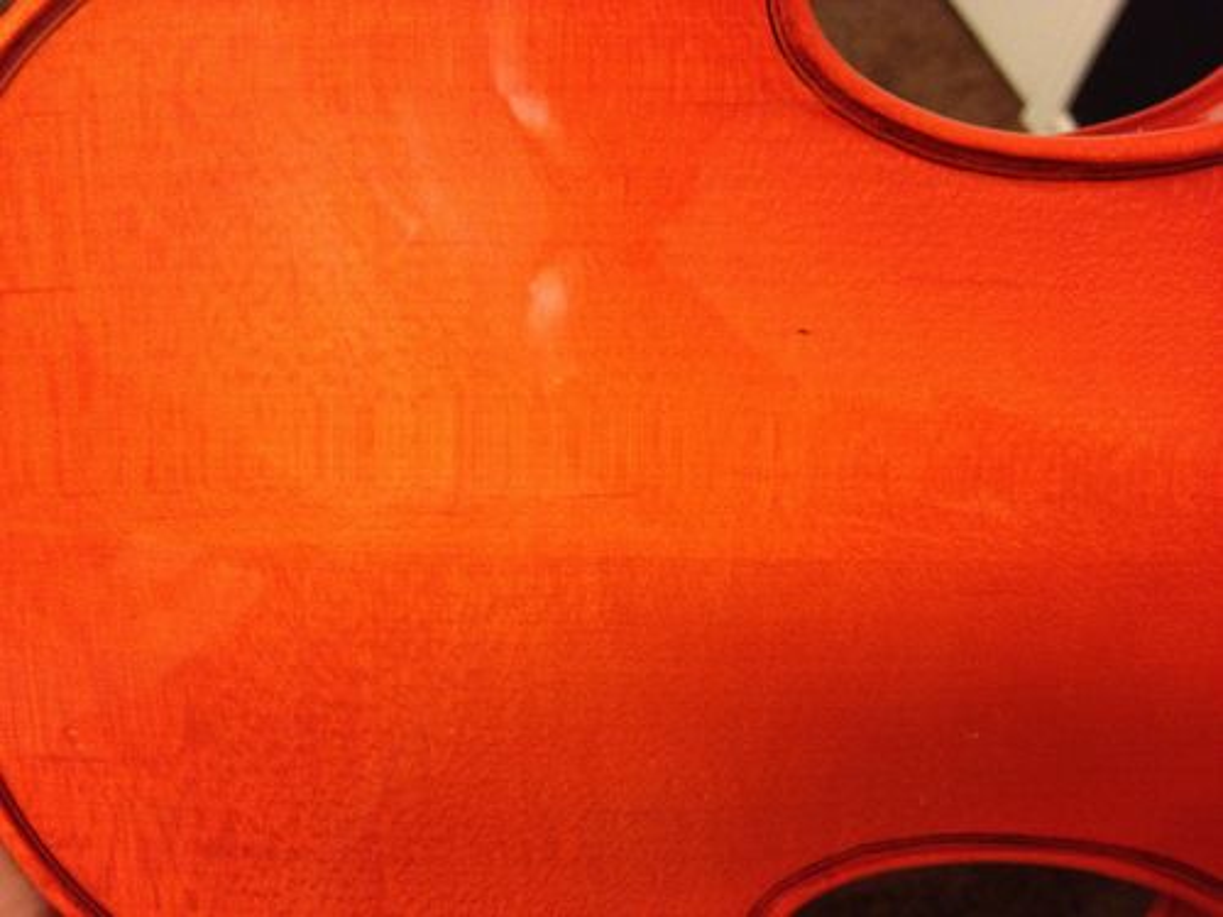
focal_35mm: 35
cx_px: 612
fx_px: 1237
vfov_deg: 40.7
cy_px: 458
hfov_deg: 52.6
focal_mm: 4.28
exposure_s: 1/20
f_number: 2.4
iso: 320
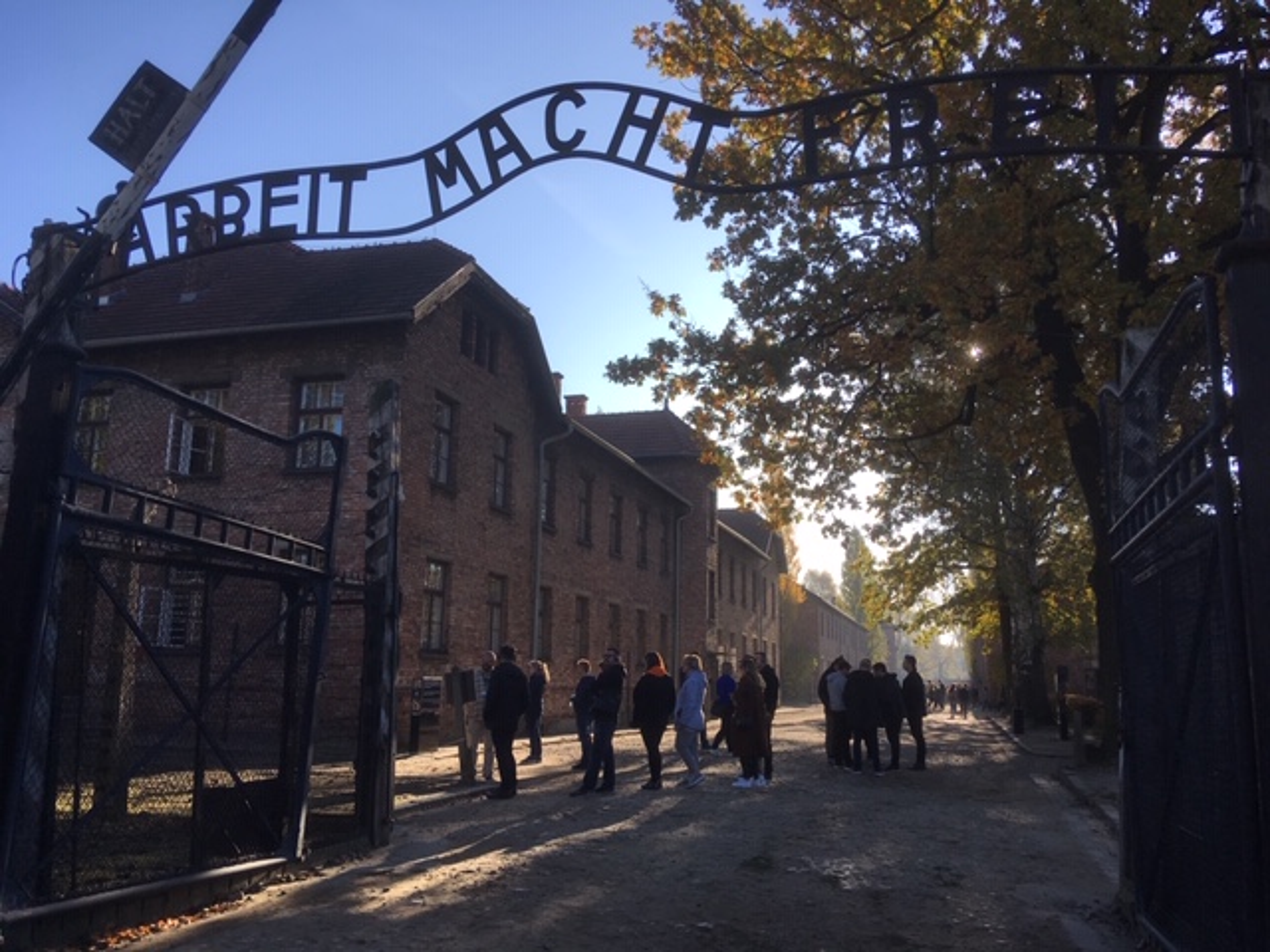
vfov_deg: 48.2
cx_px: 635
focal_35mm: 29
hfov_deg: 61.7
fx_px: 1064
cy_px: 476
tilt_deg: +10.7
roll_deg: -0.4
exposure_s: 1/818
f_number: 2.2
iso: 25
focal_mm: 4.15
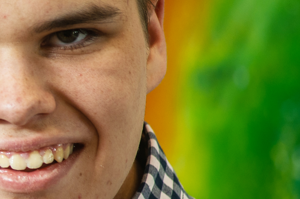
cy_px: 184
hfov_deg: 2.6
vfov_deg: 1.7
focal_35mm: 788
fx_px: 6562
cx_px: -242
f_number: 3.5
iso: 250
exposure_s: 1/160
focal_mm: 185
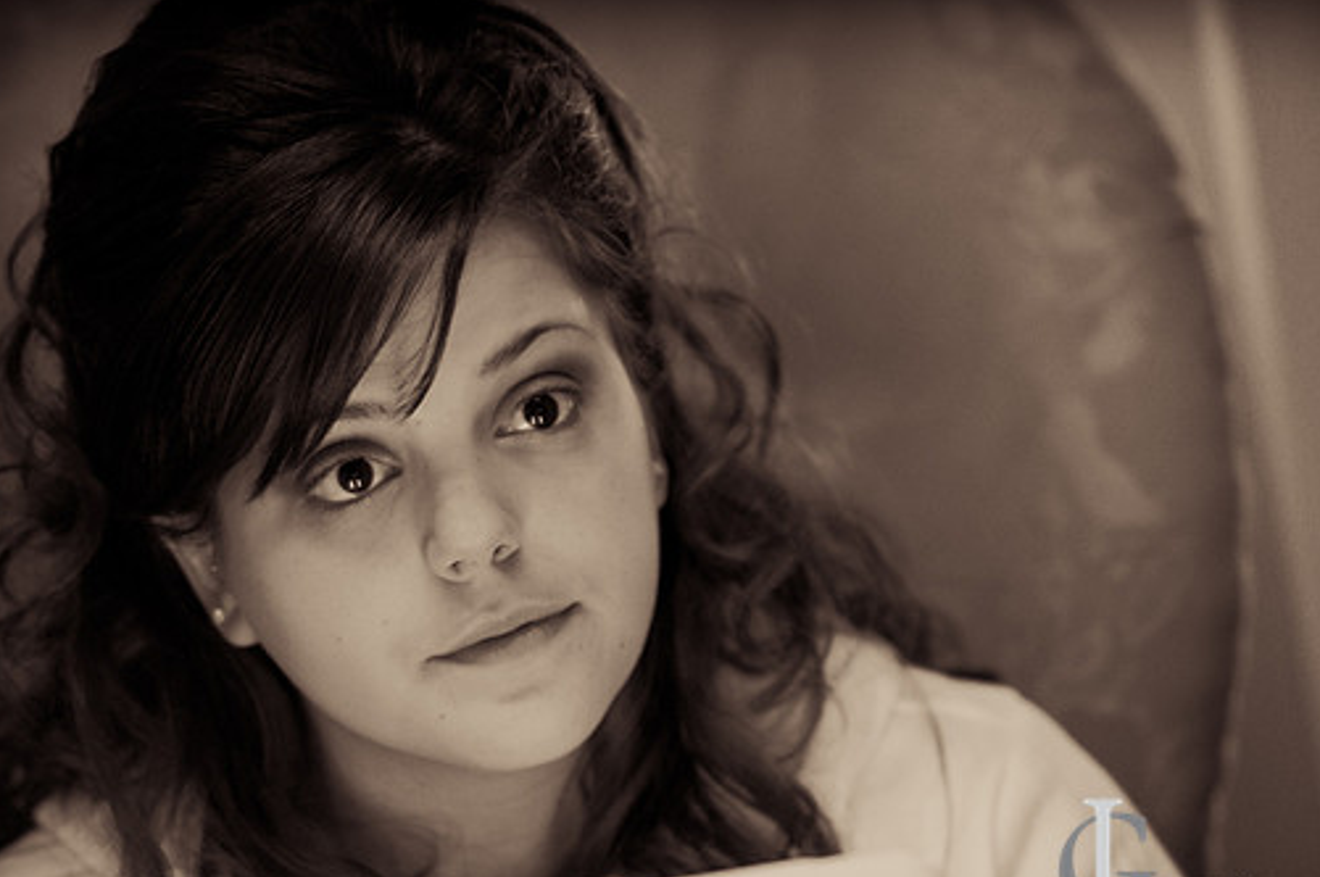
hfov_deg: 5.9
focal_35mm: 347
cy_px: 491
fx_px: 12711
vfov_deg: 4.0
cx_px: 693
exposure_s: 1/80
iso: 800
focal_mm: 200
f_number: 2.8
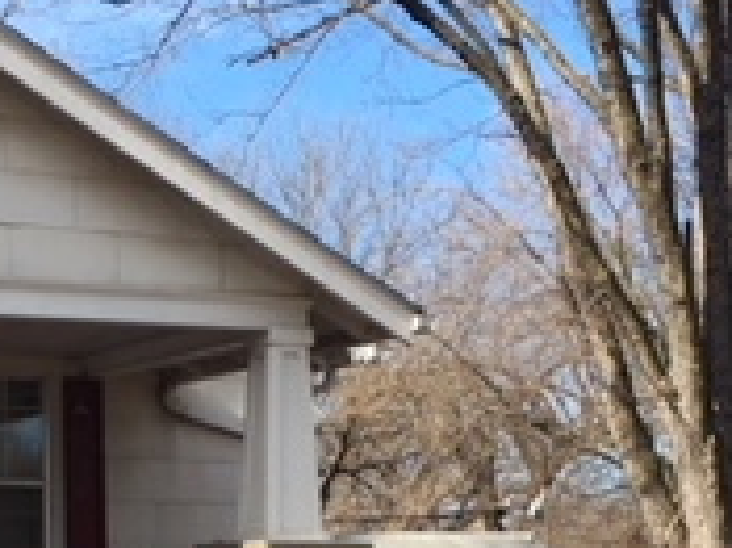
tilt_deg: +3.0
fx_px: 2240
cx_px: 121
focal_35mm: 106
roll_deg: +0.8
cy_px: 611
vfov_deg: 13.6
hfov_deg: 18.4
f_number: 2.2
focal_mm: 4.15
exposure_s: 1/818
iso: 25
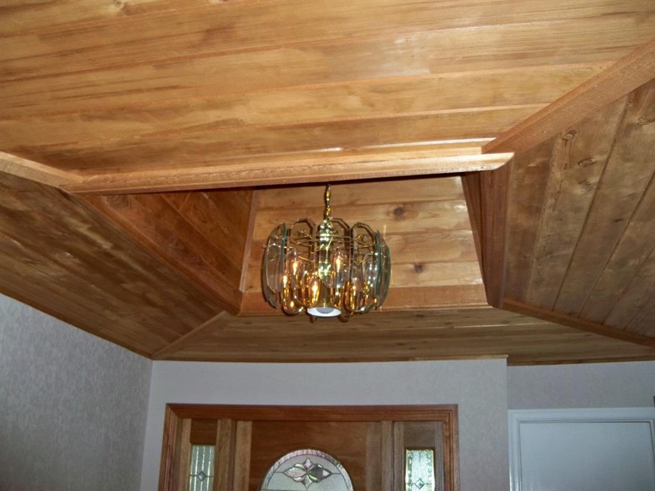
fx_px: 662
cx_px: 328
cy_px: 246
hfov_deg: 52.6
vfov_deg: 40.7
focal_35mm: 35
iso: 200
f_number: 3.5
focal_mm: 6.2
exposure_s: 1/30
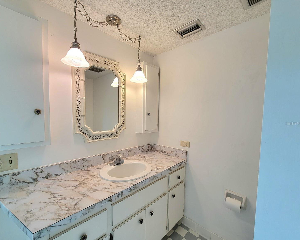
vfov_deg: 88.0
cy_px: 123
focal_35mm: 14
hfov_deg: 100.5
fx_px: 124
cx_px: 140
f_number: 2.2
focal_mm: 2.2
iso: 50
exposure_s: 1/60.2
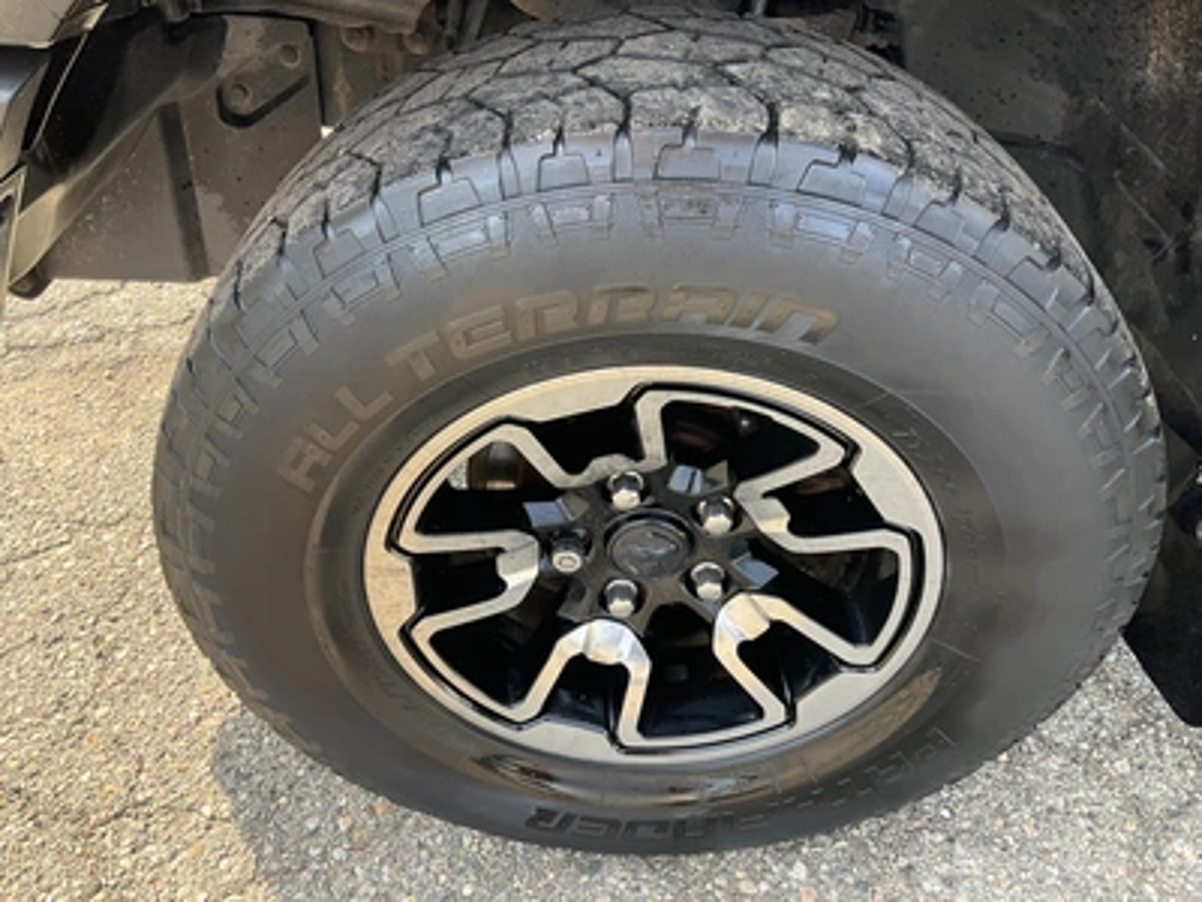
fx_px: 1007
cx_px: 601
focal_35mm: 29
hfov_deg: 61.7
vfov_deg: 48.2
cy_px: 451
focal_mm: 3
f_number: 1.8
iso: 32
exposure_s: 1/151
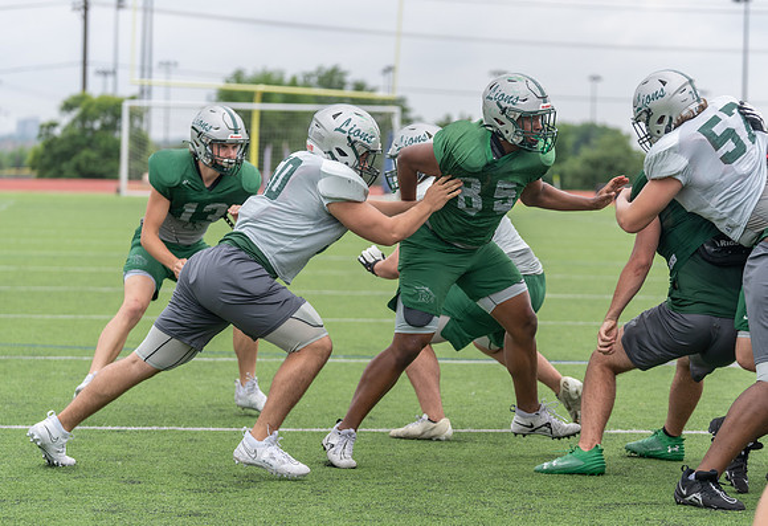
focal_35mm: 139
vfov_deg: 10.1
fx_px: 2986
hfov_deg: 14.6
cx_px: 442
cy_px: 295
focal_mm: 117
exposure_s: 1/1250
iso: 250
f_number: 3.5
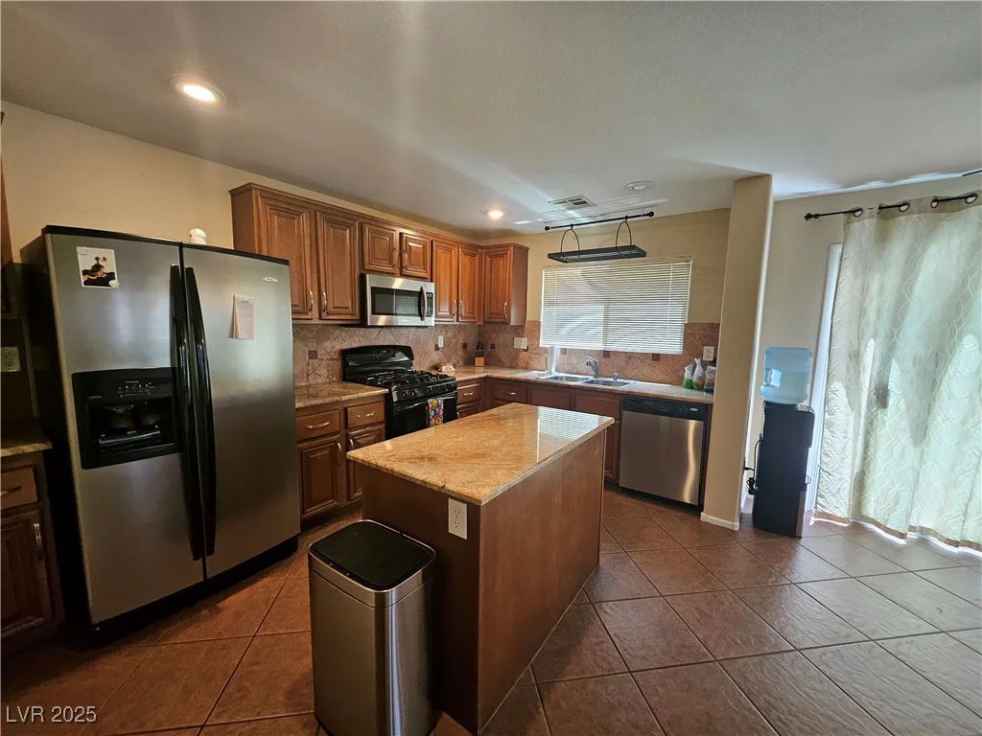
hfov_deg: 106.2
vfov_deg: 89.9
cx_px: 491
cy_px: 368
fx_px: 369
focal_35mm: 13
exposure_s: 1/60
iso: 200
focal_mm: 1.74
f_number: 2.2
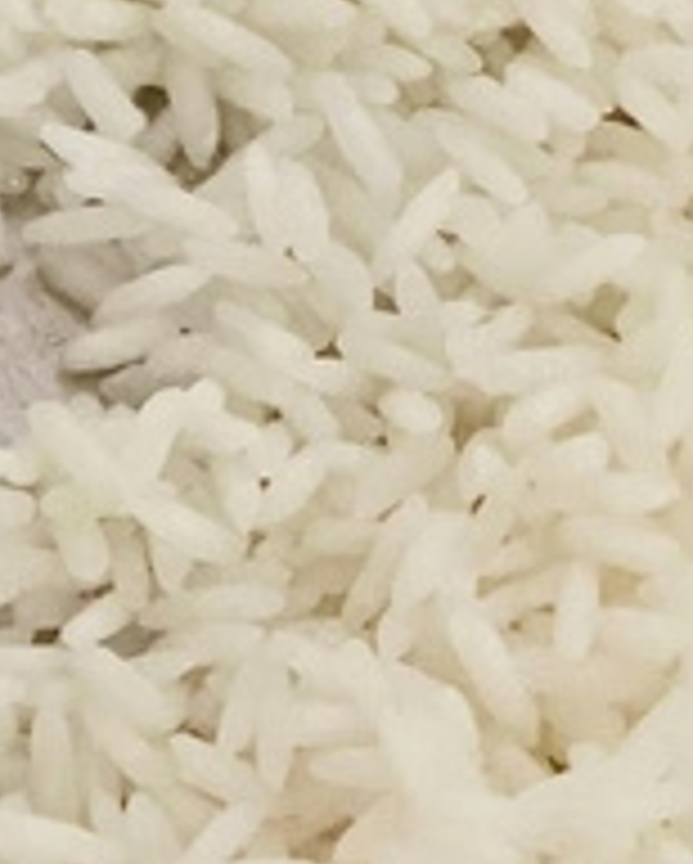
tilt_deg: -54.1
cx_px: 860
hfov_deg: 5.7
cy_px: 68
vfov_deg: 7.1
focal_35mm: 270
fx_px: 6911
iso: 400
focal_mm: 6
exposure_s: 1/28
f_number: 2
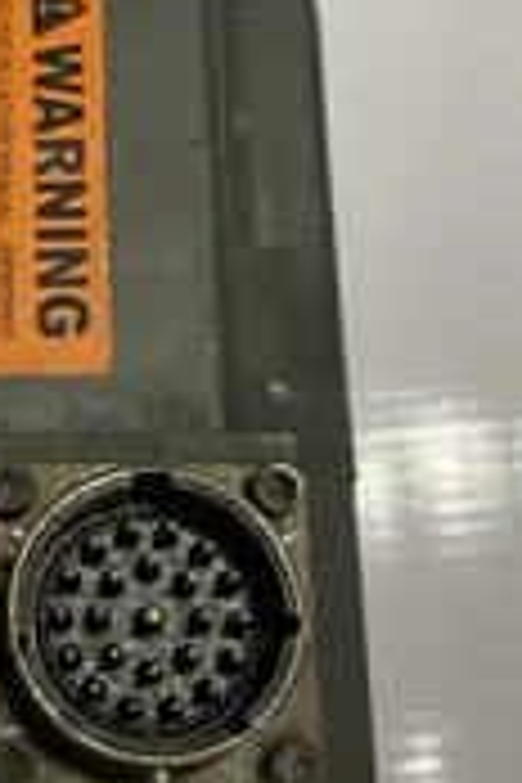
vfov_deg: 32.4
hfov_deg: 21.0
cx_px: -36
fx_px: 1348
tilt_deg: -73.3
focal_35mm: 62
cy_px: 356
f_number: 1.6
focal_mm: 4.2
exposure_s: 1/60
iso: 125
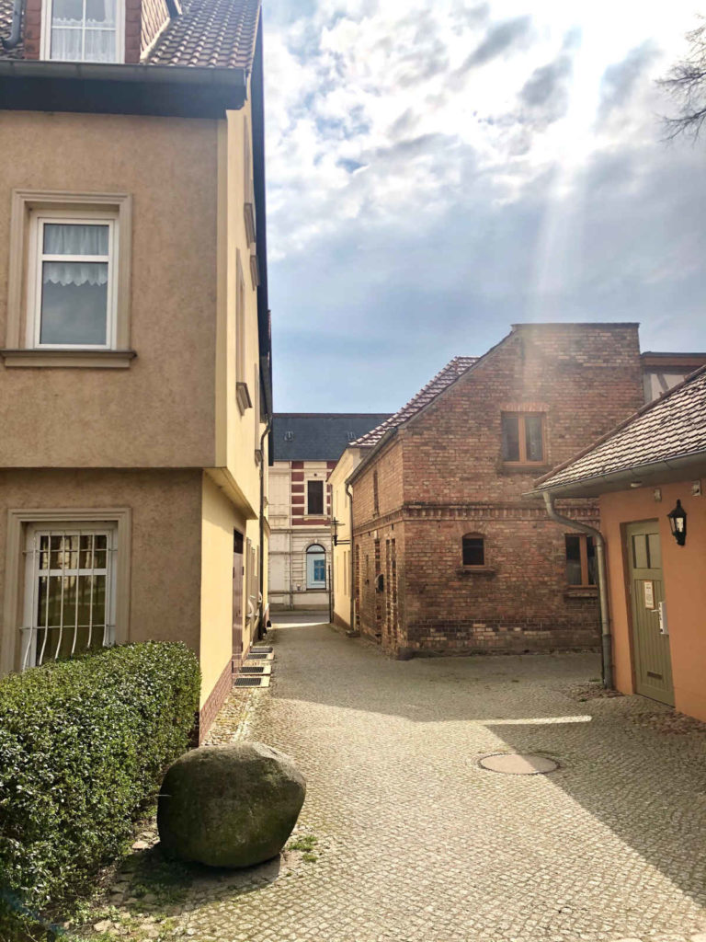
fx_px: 761
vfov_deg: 63.4
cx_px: 353
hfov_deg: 49.7
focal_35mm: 28
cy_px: 471
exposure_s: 1/1429
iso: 20
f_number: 1.8
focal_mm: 4
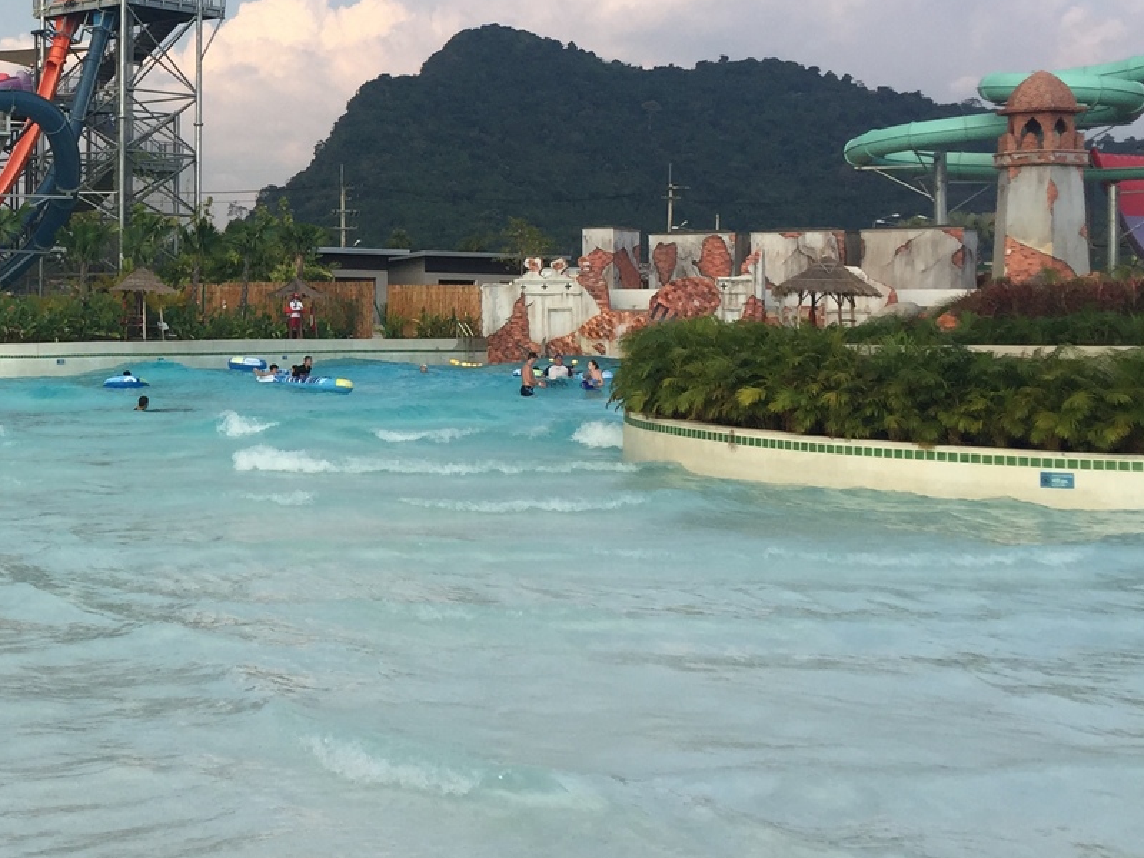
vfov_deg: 25.1
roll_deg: -1.5
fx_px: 1917
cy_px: 273
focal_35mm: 58
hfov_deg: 31.3
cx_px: 63
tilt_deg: +1.0
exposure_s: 1/1130
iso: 32
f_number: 2.2
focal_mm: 4.15
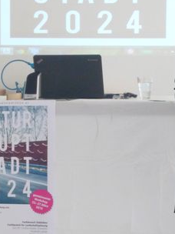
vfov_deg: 13.8
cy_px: 75
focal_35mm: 143
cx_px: 132
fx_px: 964
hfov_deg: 10.4
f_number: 5.2
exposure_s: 1/50
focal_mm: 15.1
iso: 800
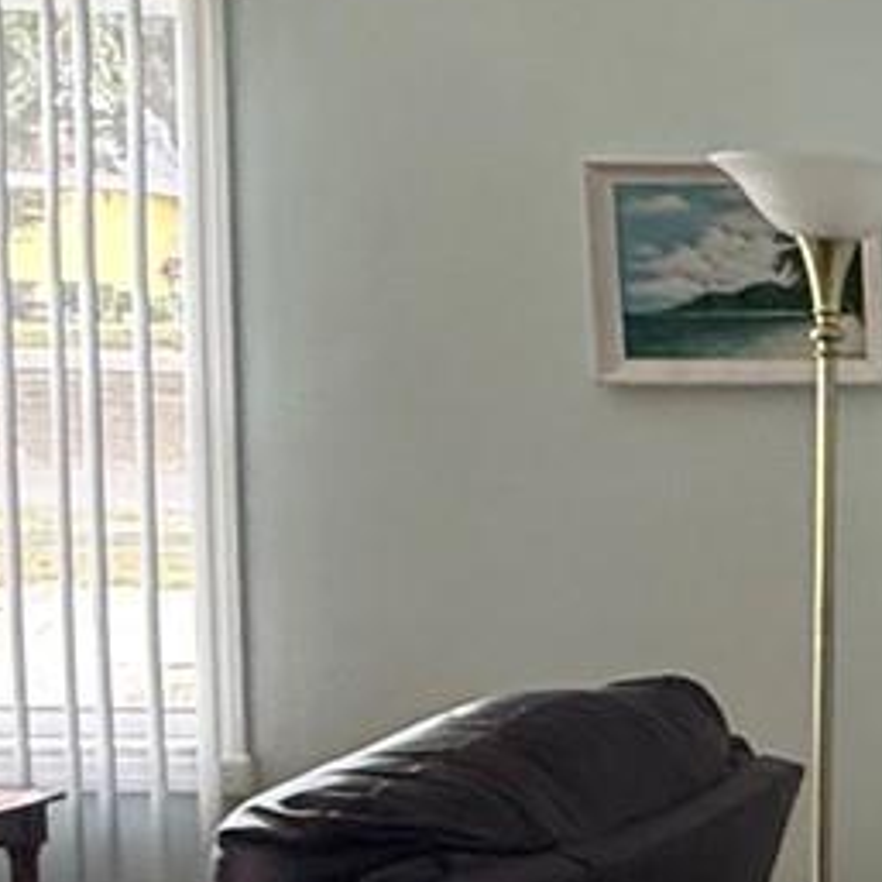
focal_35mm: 77
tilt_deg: -2.9
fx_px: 2220
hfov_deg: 16.6
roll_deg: -1.1
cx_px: 1788
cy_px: 580
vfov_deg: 22.4
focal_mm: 2.22
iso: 320
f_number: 2.2
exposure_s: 1/95
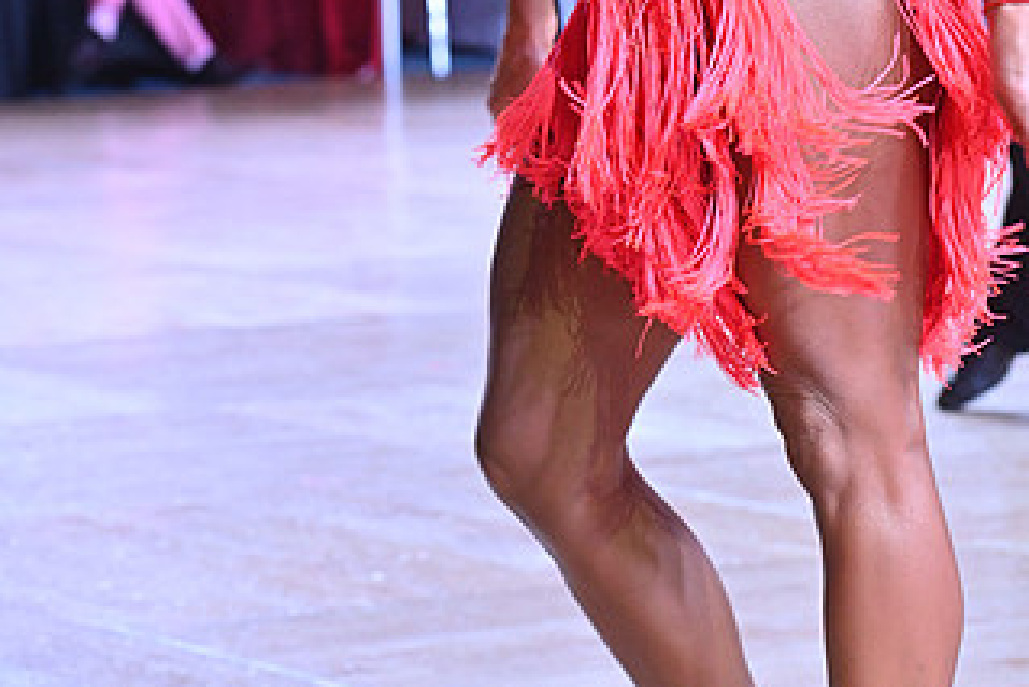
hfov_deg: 9.4
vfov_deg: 6.3
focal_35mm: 218
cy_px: -239
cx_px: 495
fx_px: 6234
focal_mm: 120
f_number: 7.1
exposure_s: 1/400
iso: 4000
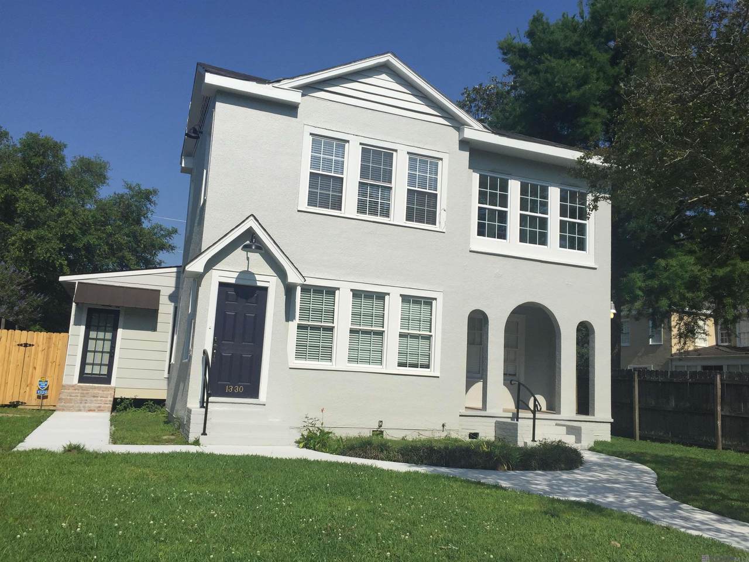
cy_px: 281
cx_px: 374
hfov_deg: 61.7
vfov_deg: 48.2
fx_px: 627
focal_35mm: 29
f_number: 2.2
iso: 32
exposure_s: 1/3968
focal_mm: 4.15
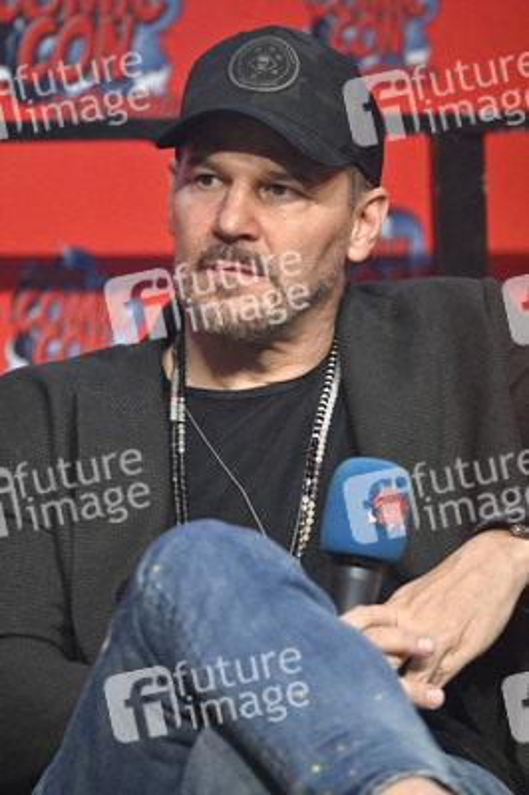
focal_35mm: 400
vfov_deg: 5.2
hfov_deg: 3.4
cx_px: 264
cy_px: 398
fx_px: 8831
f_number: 4.5
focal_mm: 400
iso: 3200
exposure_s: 1/500
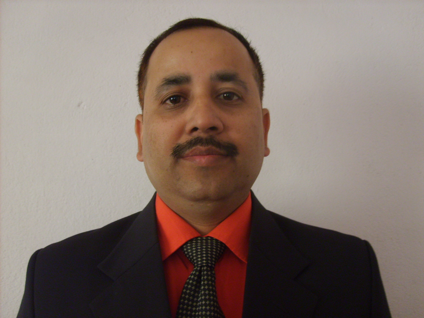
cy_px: 159
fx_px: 429
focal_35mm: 35
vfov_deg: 40.7
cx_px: 212
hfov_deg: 52.6
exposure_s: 1/8
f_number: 2.8
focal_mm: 5.8
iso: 140
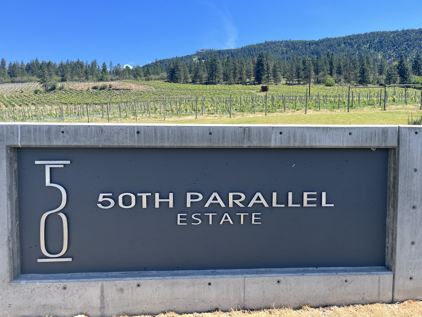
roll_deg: +0.8
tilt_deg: -2.1
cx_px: 211
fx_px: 317
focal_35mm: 26
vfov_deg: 53.1
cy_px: 158
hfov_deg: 67.3
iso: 50
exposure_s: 1/1536
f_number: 1.6
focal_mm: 5.1
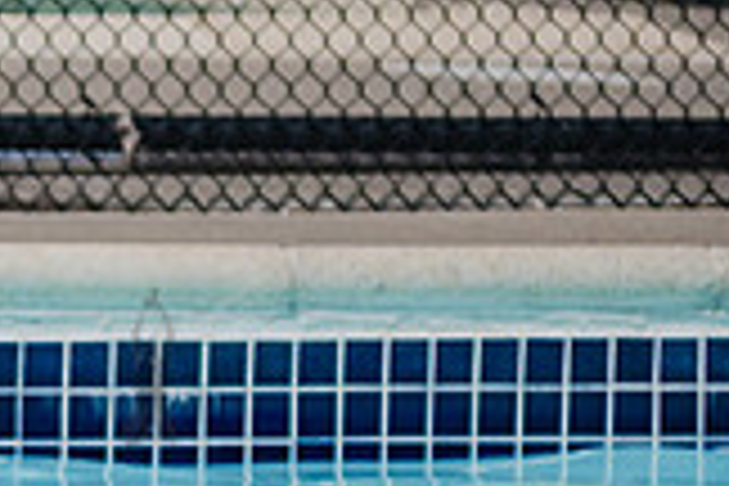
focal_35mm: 1404
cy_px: 583
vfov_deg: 1.0
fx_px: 28429
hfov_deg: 1.5
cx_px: -432
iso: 200
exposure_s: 1/3200
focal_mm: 200
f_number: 5.6
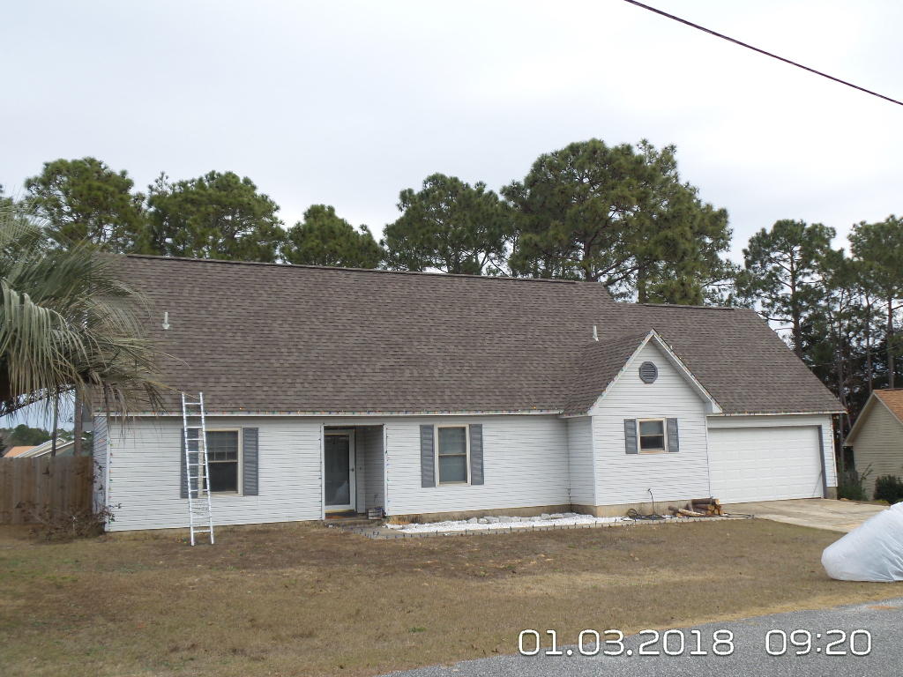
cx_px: 452
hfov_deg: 54.0
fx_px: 887
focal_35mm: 34
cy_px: 338
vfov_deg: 41.8
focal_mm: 6.2
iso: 100
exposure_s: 1/400
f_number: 3.8
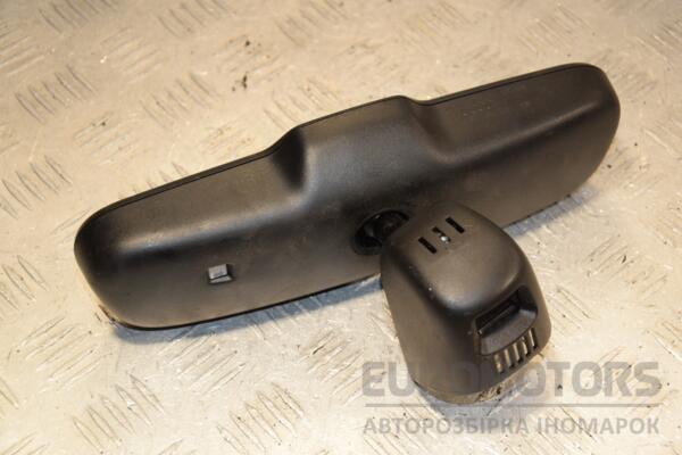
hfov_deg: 26.0
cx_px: 341
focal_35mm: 78
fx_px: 1478
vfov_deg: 17.5
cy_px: 228
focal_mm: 52
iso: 800
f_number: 5
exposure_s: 1/200
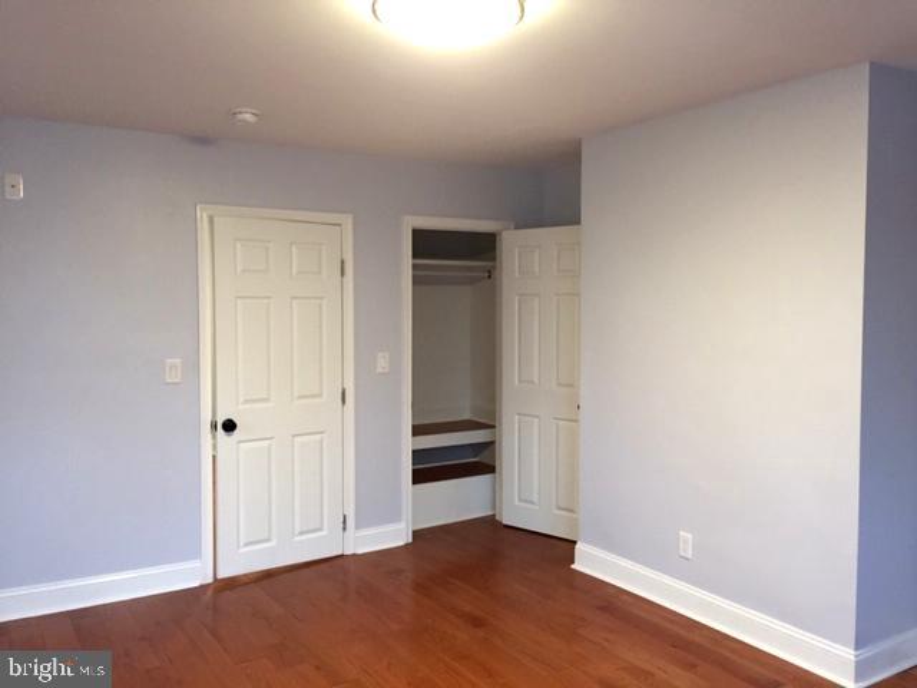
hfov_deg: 61.7
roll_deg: -0.7
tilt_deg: -4.2
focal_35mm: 29
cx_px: 458
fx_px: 768
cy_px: 344
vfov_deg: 48.2
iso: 125
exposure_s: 1/30
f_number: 2.2
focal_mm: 4.15
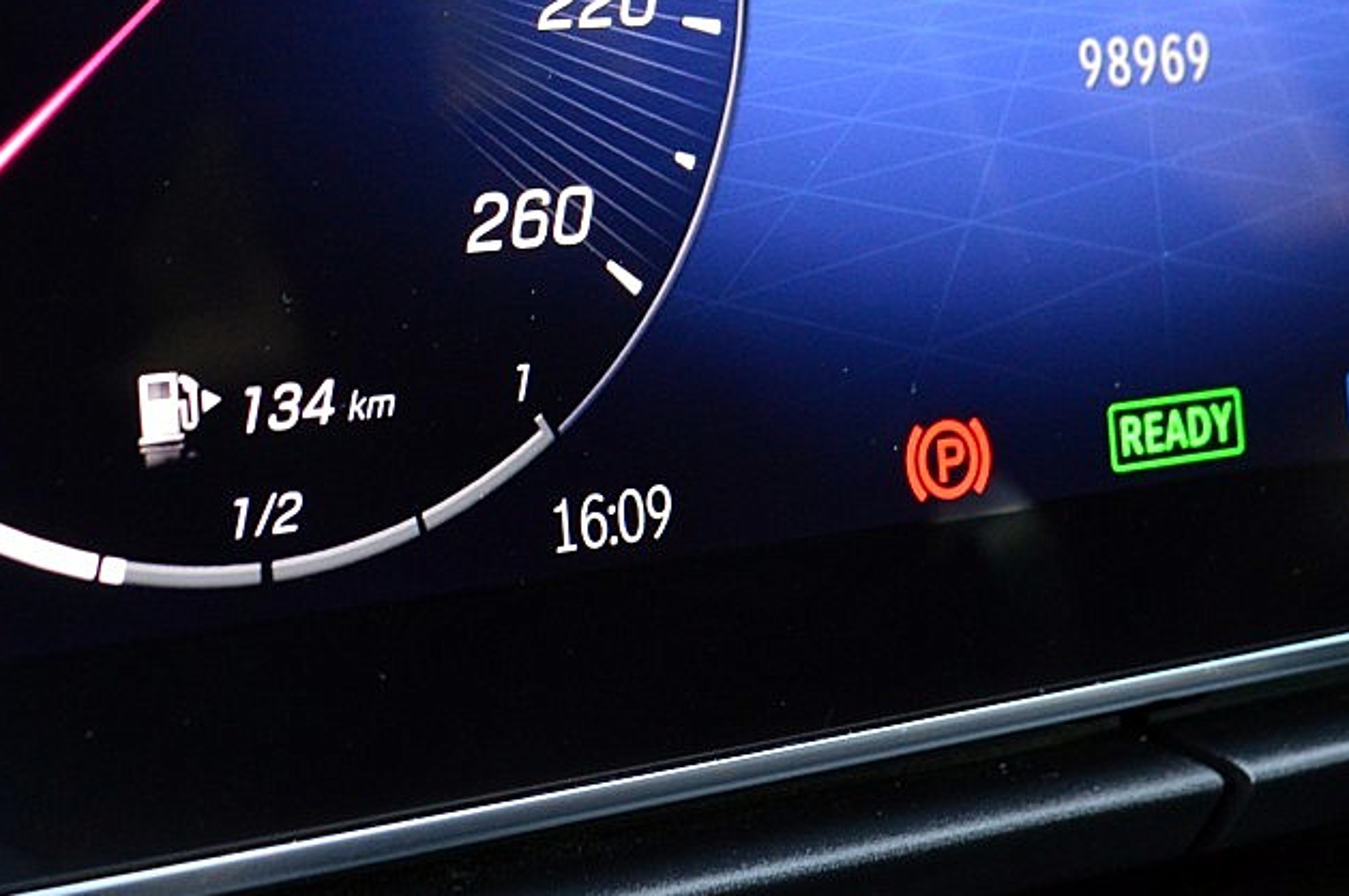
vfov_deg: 14.4
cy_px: -71
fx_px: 3481
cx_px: 658
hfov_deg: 21.9
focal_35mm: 93
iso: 800
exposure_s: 1/60
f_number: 6.3
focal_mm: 24
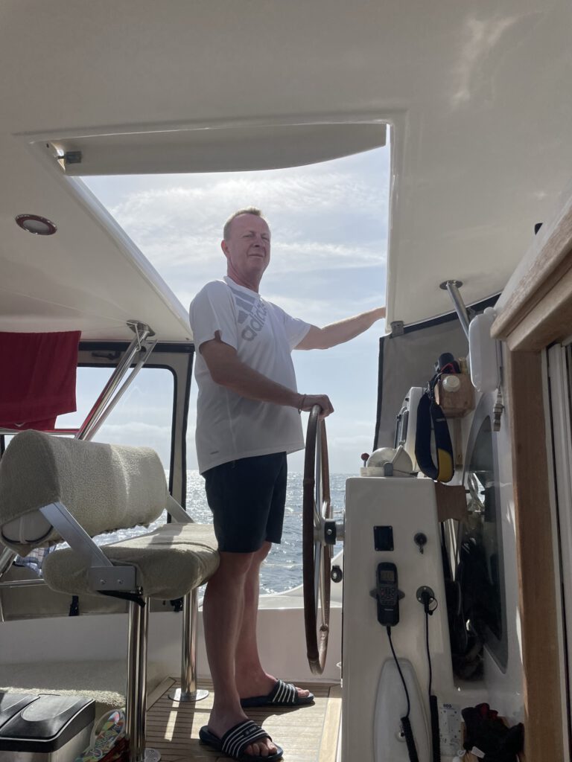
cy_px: 381
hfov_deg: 53.1
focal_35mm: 26
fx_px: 573
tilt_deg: +14.6
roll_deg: -3.1
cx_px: 286
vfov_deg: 67.3
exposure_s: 1/8403
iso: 32
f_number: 1.6
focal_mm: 4.2
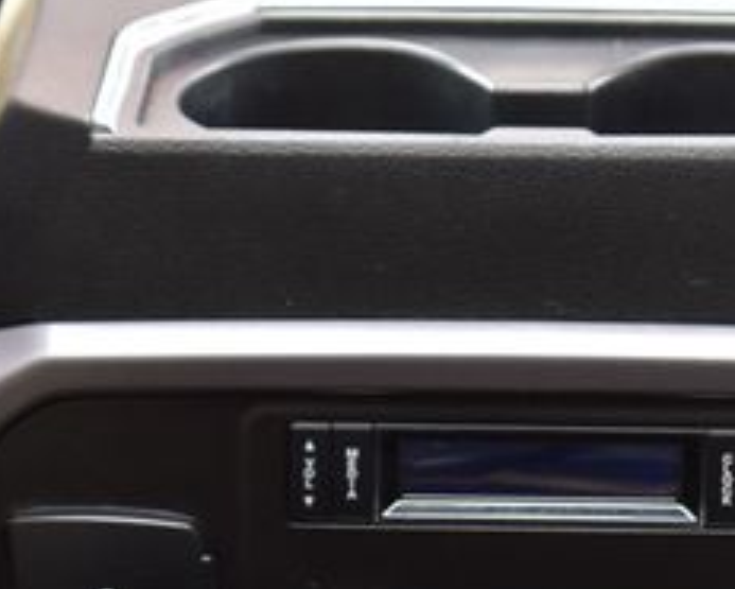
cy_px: 347
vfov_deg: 7.2
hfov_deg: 9.0
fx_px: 4664
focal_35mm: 214
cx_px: 541
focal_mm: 55
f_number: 6.3
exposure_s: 1/15
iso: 640
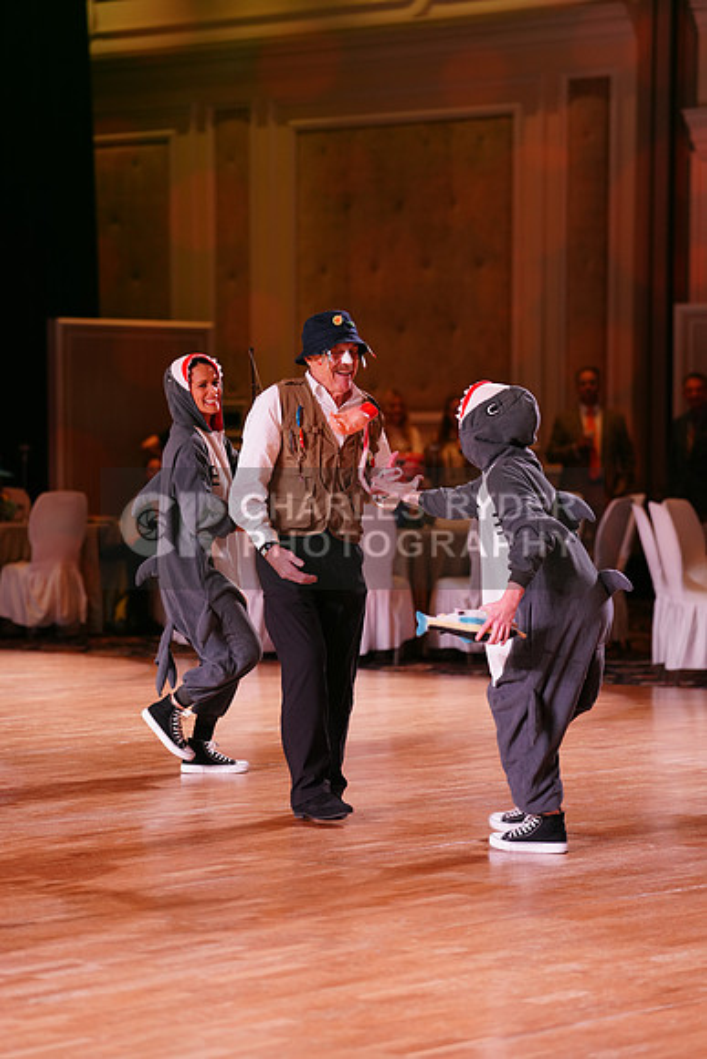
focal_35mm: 115
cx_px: 354
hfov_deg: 11.9
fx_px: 3385
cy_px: 530
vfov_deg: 17.8
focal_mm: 115
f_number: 2.8
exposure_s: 1/250
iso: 800
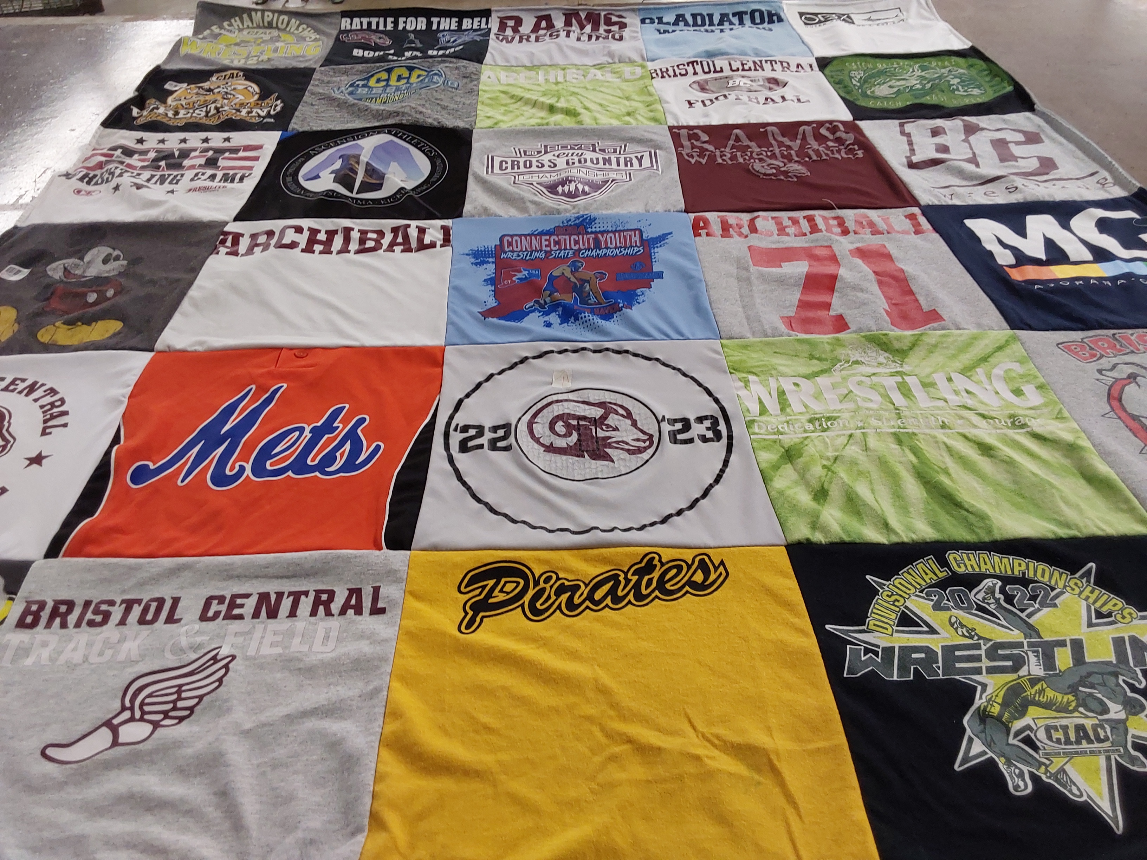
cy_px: 430
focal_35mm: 28
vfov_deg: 49.7
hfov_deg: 63.4
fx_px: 928
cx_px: 574
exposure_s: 1/50
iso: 80
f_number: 1.9
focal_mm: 2.91
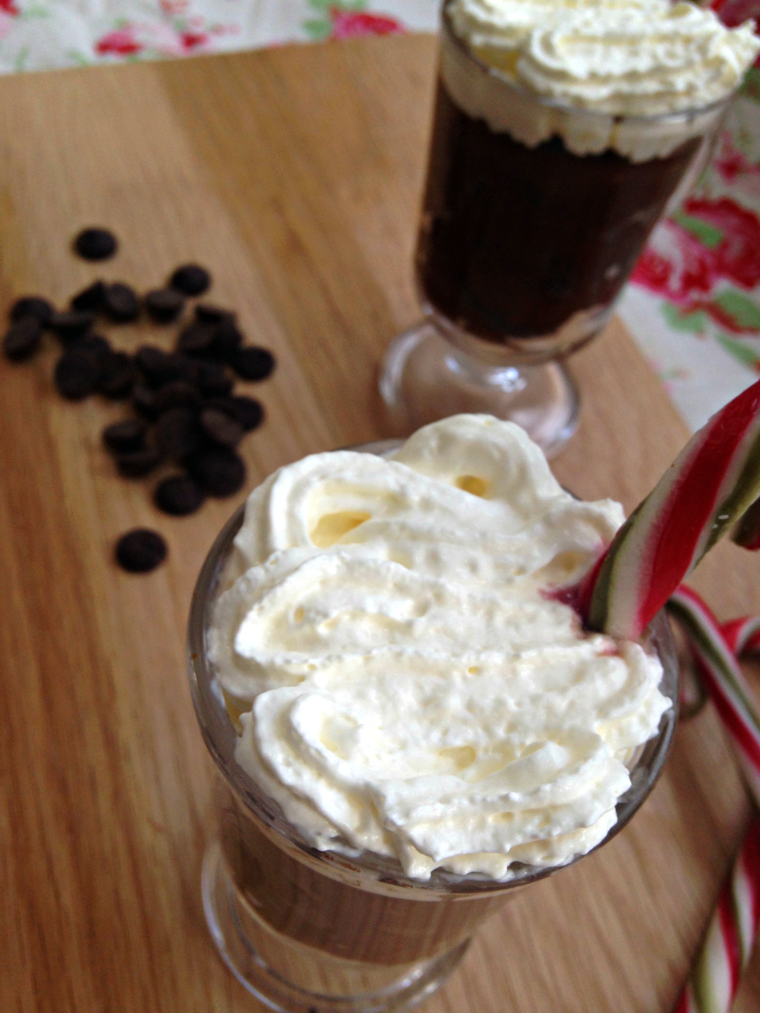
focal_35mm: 34
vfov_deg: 54.0
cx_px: 372
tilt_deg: -53.7
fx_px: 995
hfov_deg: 41.8
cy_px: 496
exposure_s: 1/30
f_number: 2.4
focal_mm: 4.12
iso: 50
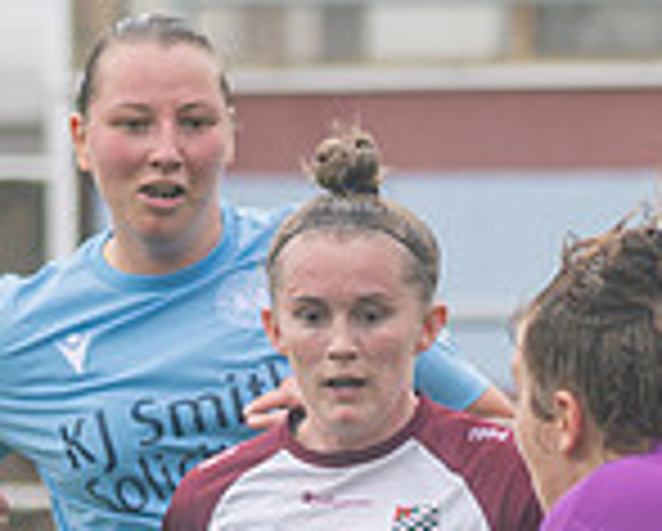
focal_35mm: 1534
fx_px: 30095
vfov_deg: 1.0
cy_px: 703
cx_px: 151
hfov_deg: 1.3
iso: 500
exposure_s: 1/1600
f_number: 2.8
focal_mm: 155
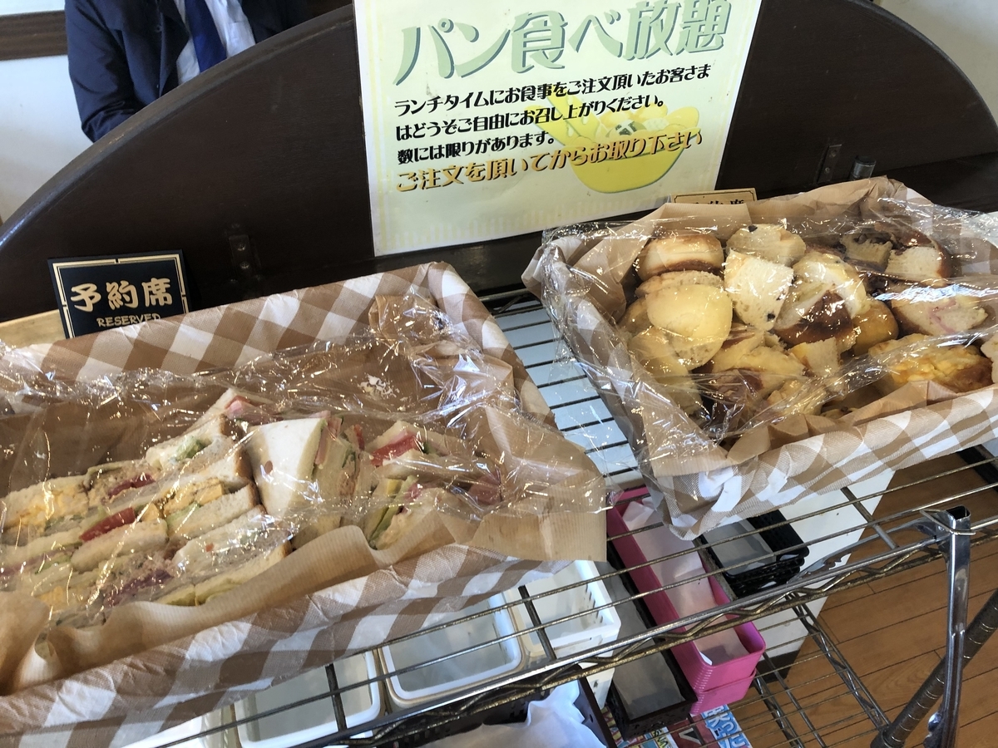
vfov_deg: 49.7
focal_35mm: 28
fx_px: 807
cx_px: 499
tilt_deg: -42.1
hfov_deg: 63.4
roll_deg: -4.1
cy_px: 374
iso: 40
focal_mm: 3.99
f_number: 1.8
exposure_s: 1/17
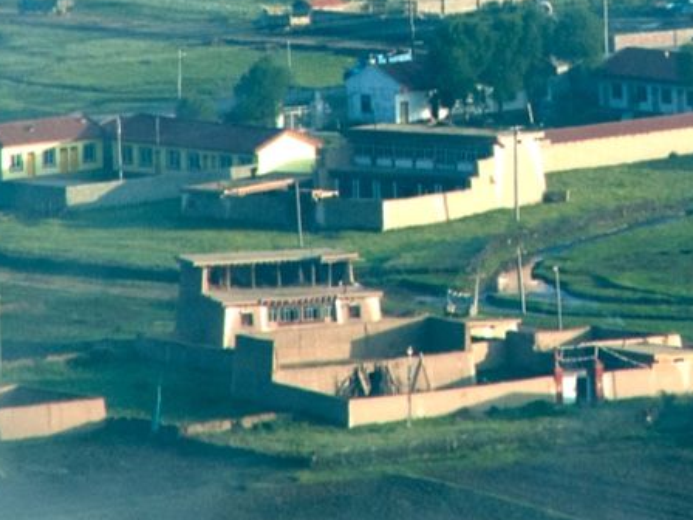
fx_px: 18038
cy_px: -147
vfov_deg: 1.7
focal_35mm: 901
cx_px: 640
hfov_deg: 2.2
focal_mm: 200
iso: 200
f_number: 20
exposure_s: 1/40
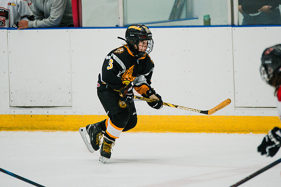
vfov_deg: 3.3
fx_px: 3215
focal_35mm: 412
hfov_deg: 5.0
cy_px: 62
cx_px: 140
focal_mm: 300
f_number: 3.2
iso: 3200
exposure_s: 1/1600
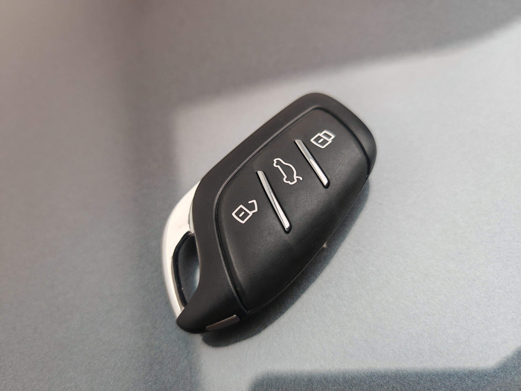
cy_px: 196
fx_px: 406
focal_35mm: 27
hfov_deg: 65.3
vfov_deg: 51.4
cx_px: 260
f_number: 1.6
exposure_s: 1/270
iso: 250
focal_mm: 7.62
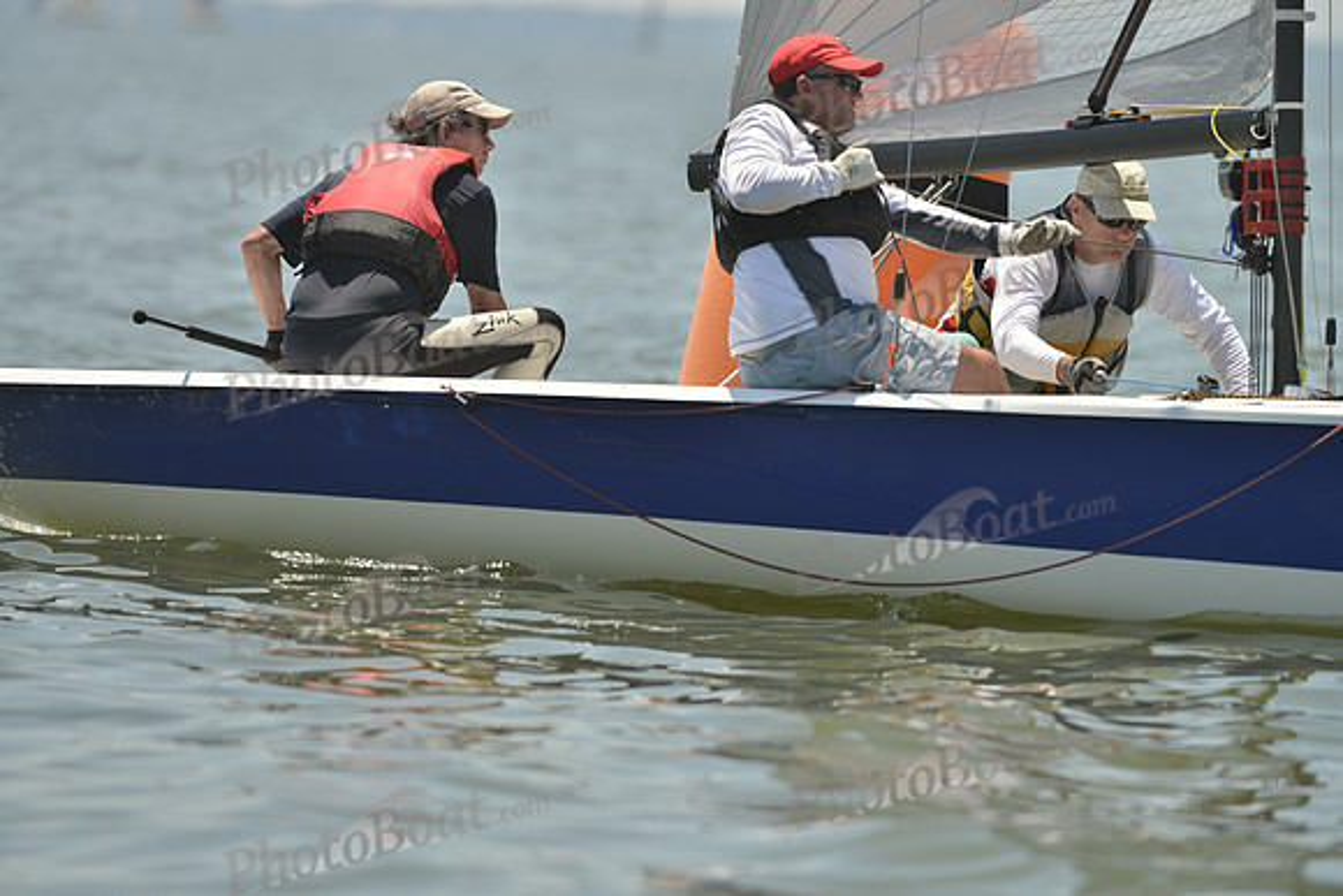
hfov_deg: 5.2
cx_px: 672
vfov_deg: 3.4
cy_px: 448
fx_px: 14925
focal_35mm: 400
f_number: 5.6
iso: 200
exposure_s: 1/1000
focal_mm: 400
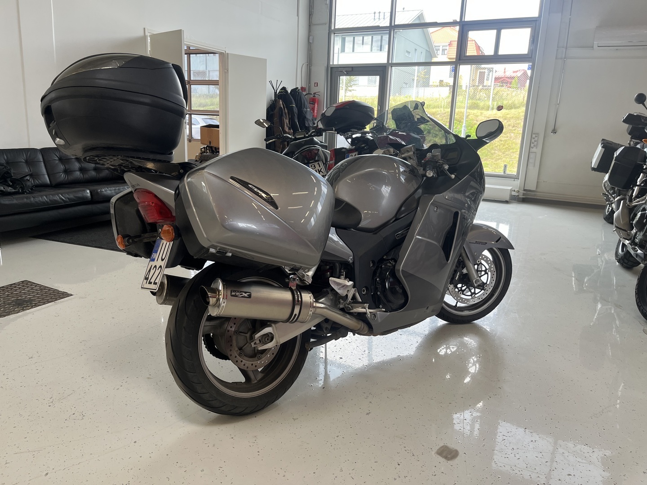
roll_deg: -2.0
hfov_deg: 67.3
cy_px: 242
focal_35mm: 26
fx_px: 486
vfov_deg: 53.1
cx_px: 324
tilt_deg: -14.1
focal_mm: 5.1
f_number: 1.6
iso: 40
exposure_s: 1/100
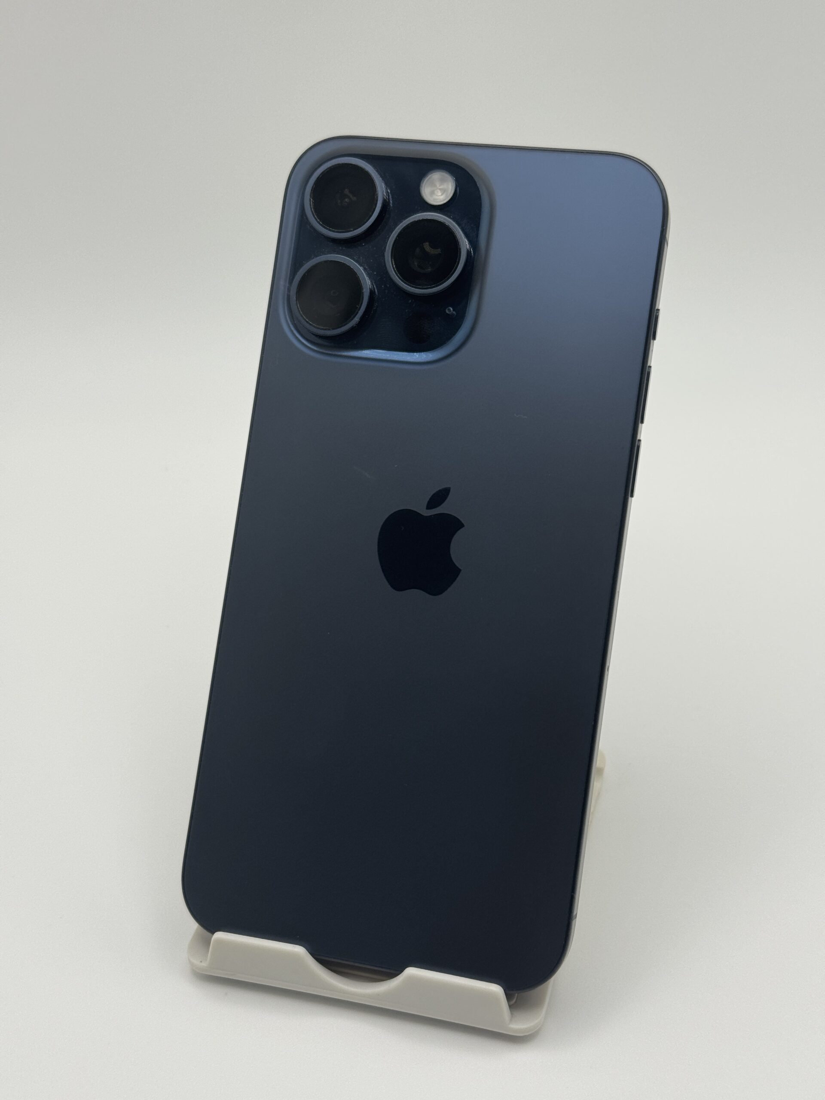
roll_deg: +0.0
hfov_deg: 30.3
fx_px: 1525
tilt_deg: -33.3
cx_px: 412
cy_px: 550
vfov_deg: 39.7
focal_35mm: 48
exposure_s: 1/1312
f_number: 1.78
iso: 64
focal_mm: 6.76
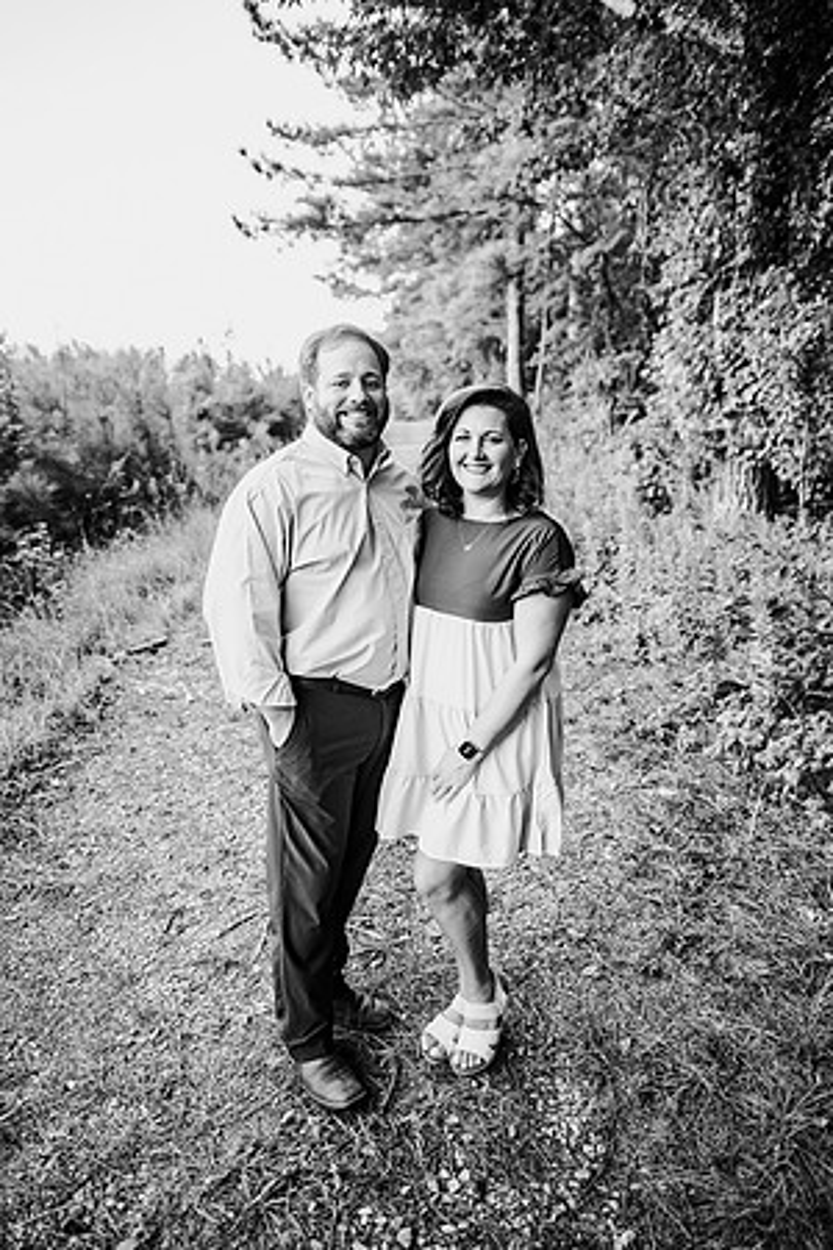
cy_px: 625
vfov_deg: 73.7
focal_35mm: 24
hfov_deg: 53.1
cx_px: 416
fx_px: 833
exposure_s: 1/320
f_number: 2.2
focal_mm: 24
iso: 320
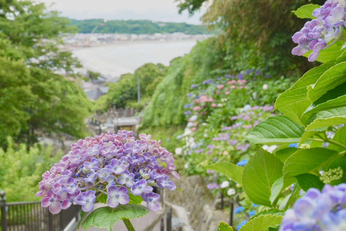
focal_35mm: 50
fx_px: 476
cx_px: 173
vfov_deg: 27.3
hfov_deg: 39.9
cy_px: 116
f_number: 14
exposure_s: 1/60
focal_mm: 33
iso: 200
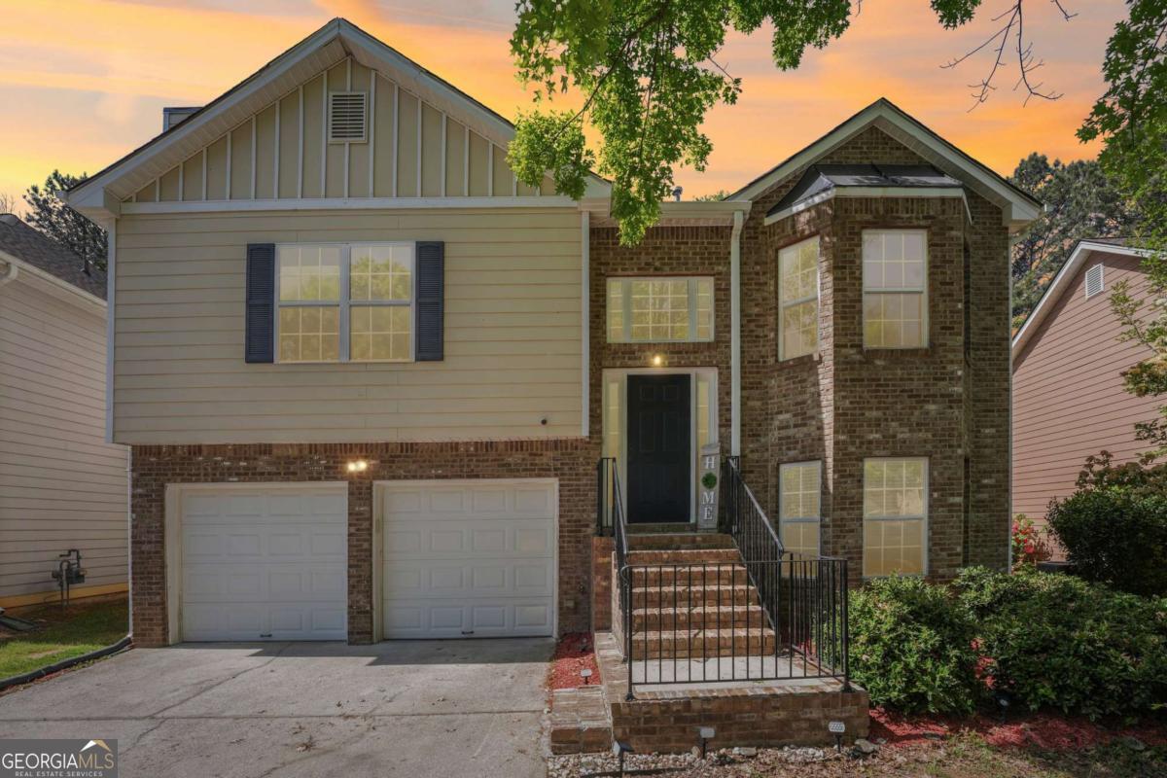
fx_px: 473
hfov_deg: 101.9
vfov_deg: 78.8
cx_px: 584
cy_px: 389
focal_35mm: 15
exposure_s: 1/160
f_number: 8
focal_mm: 14.6
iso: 100
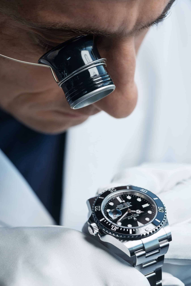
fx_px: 835
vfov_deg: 19.4
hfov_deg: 13.1
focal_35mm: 105
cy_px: 143
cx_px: 96
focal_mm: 105
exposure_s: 1/250
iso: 640
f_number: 8
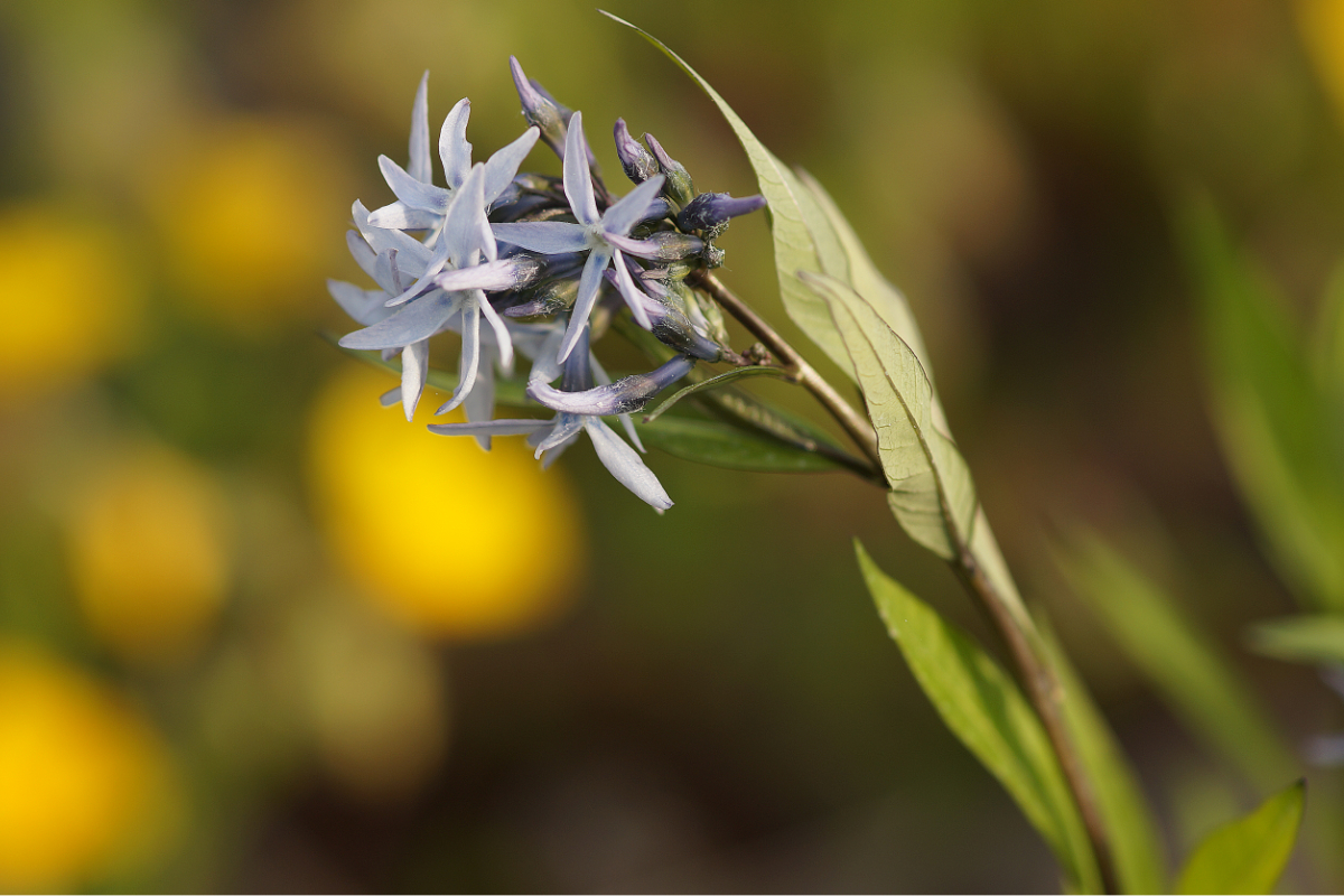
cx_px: 672
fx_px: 5600
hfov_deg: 13.7
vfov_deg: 9.1
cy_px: 448
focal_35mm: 150
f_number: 4
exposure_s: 1/250
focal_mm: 100
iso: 100
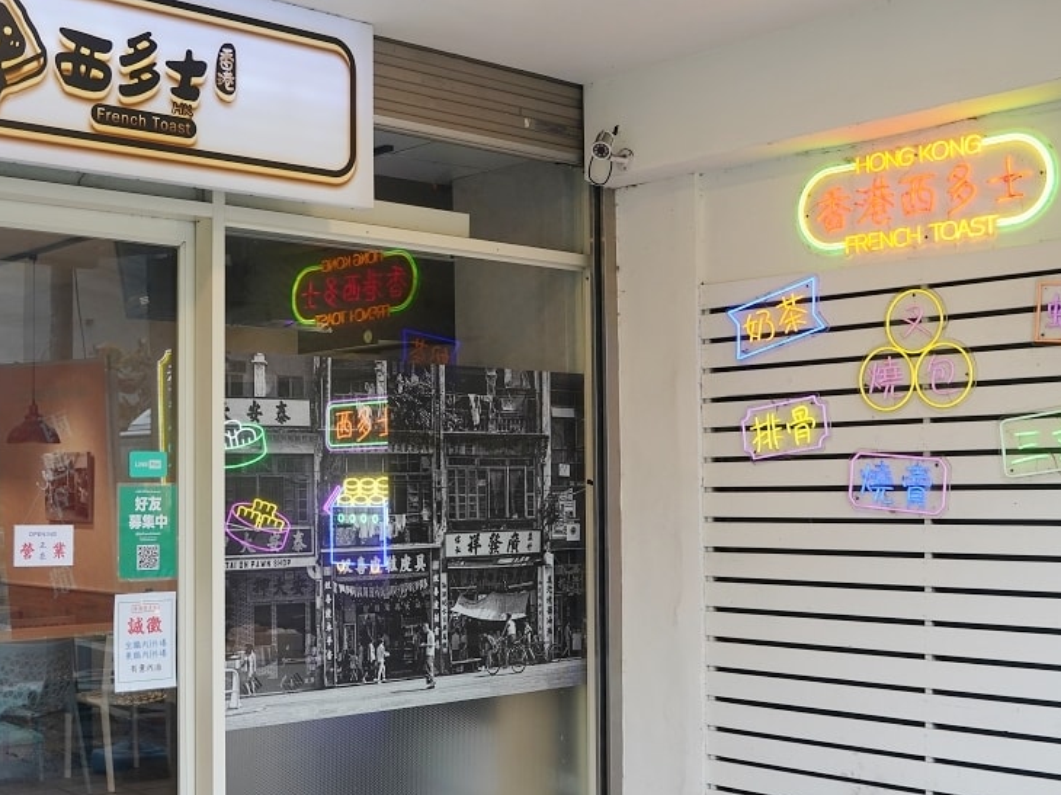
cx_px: 477
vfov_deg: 29.7
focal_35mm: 49
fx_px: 1501
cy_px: 417
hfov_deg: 38.9
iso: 640
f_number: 4
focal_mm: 31
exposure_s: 1/160
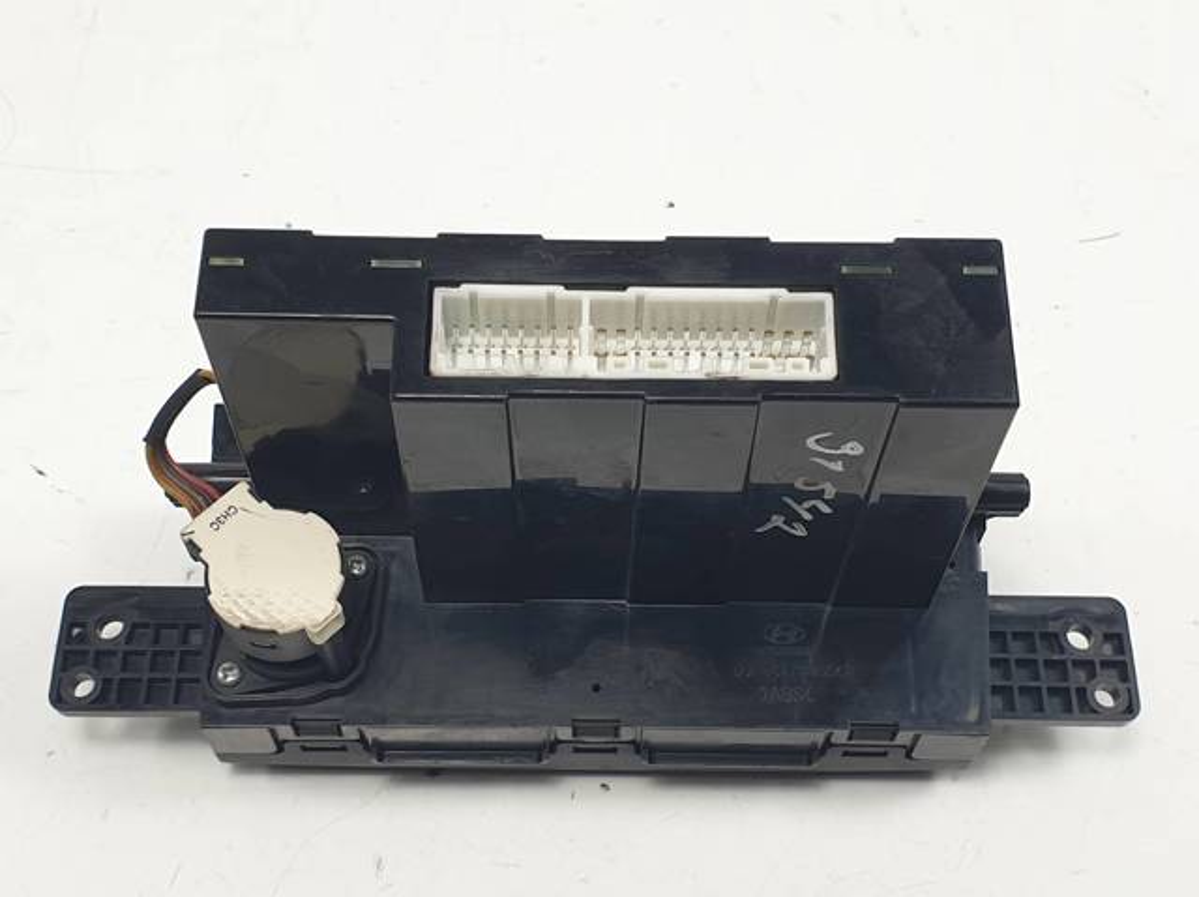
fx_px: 900
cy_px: 448
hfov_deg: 67.3
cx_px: 600
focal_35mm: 26
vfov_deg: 53.0
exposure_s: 1/196
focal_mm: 4.3
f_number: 2.4
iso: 50
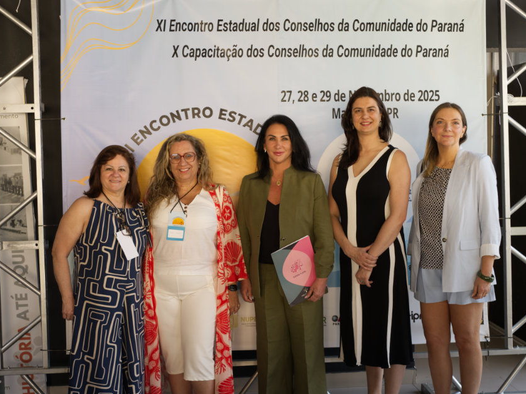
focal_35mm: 48
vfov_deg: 30.2
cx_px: 277
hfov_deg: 39.7
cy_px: 240
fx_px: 729
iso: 250
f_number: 4
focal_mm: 35
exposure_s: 1/100
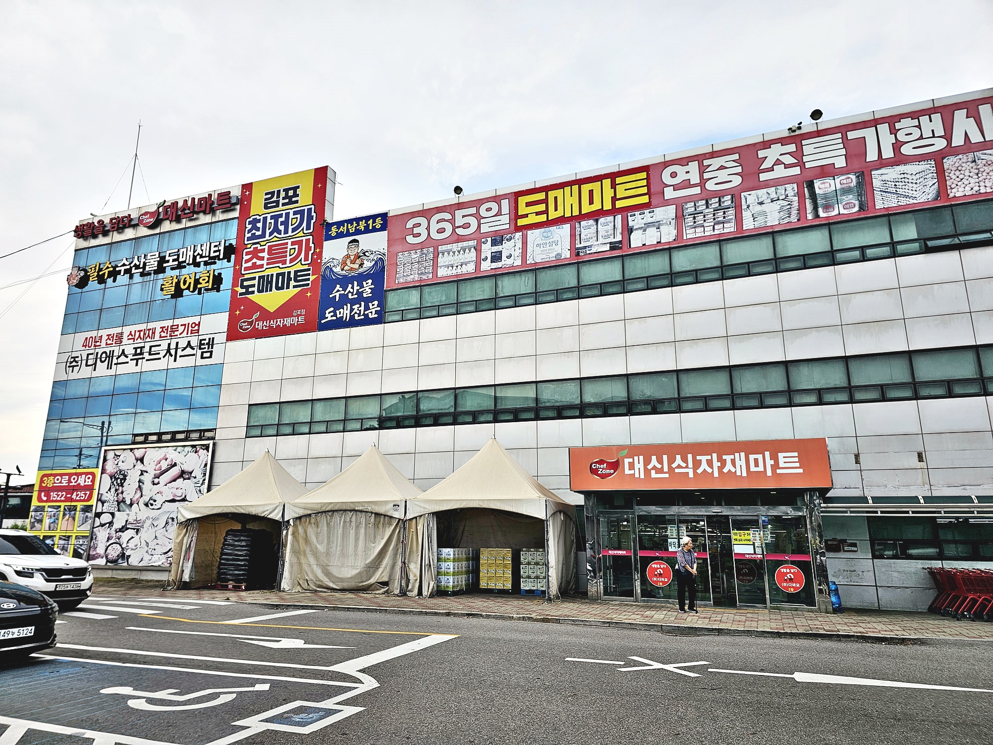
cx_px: 496
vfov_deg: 58.9
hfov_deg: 73.9
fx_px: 660
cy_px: 372
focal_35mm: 23
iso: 10
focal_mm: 6.3
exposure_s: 1/596
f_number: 1.7
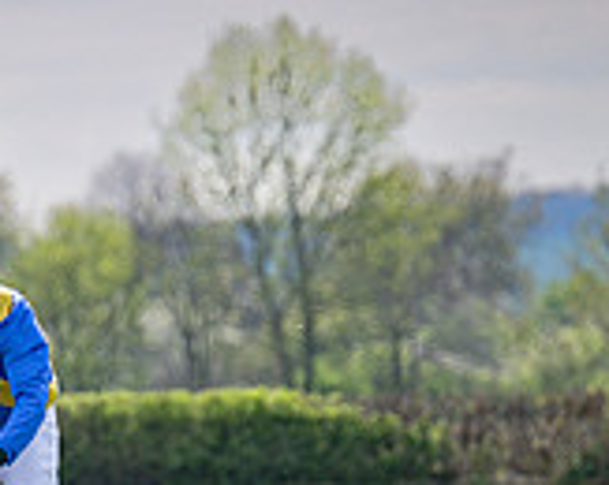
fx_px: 15338
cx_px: -228
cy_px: 609
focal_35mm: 852
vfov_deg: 1.8
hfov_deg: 2.3
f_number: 4
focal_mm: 190
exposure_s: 1/2500
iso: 200
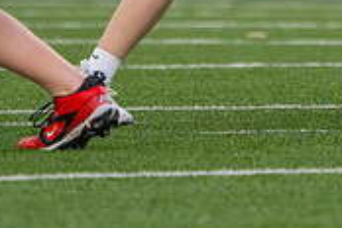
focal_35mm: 1272
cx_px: 414
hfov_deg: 1.6
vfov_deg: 1.1
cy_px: -178
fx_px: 12083
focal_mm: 327
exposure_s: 1/1600
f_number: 5.6
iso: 1000
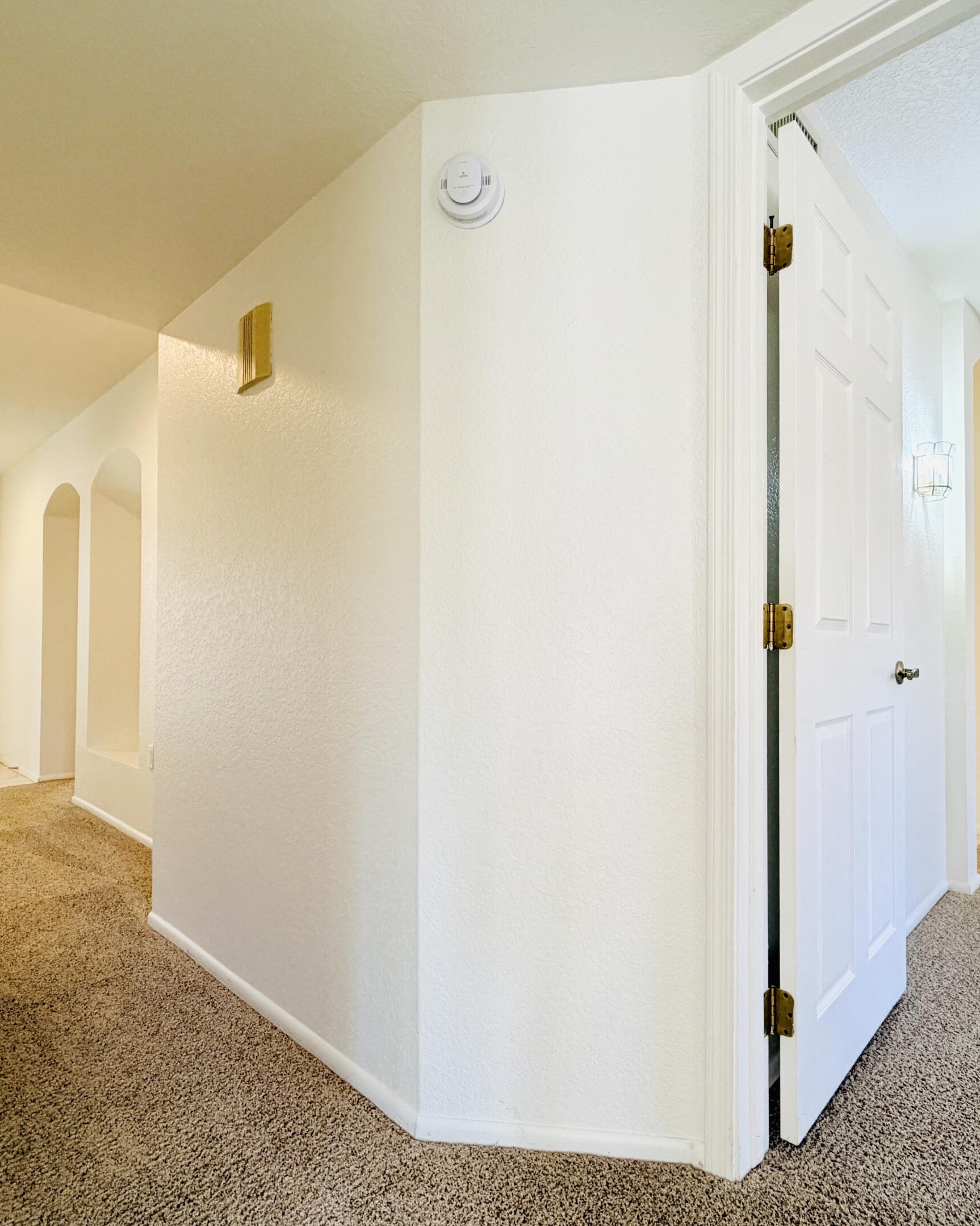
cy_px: 636
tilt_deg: +0.1
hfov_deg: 70.3
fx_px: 689
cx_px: 572
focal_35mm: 19
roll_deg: -0.8
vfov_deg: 83.3
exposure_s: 1/120
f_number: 2.2
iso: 200
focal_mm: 2.22
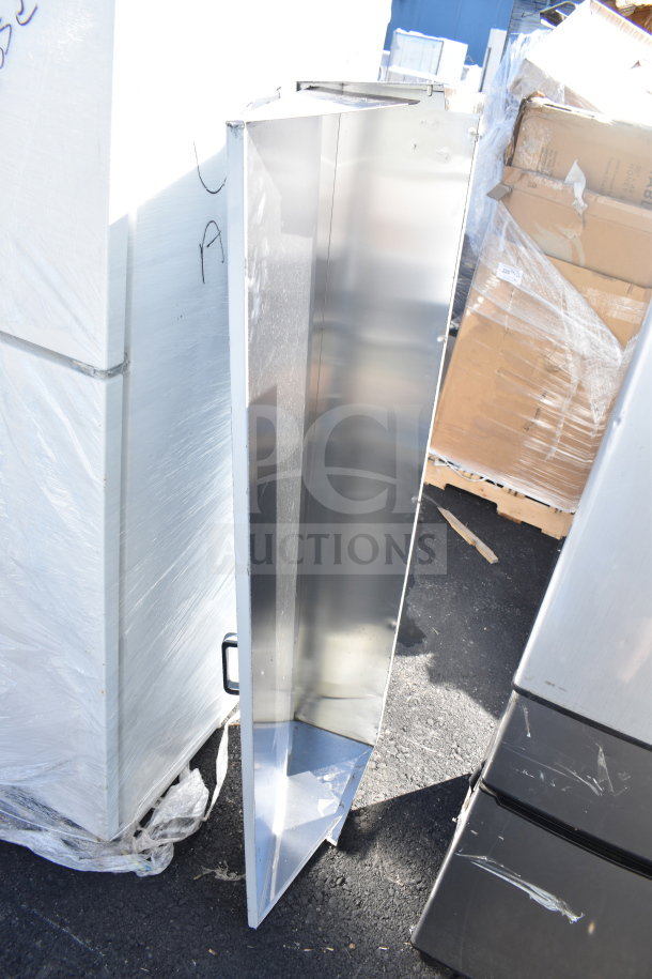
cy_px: 490
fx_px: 733
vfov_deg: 67.4
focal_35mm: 27
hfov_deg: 47.9
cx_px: 326
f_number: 6.3
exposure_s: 1/160
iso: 200
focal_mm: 18
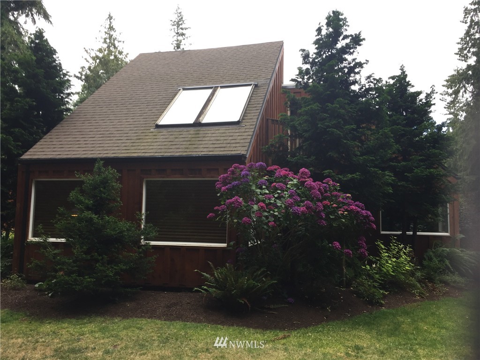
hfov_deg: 61.7
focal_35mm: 29
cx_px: 240
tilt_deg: +7.9
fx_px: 402
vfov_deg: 48.2
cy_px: 180
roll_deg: -2.3
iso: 32
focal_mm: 4.15
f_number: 2.2
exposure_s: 1/120
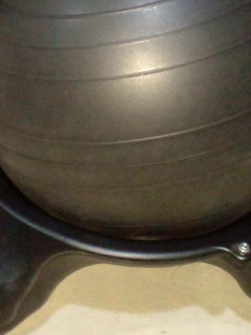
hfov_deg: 21.9
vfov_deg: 28.4
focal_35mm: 67
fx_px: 648
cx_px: 114
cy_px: 68
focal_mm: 3.6
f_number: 1.9
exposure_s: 1/25
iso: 500
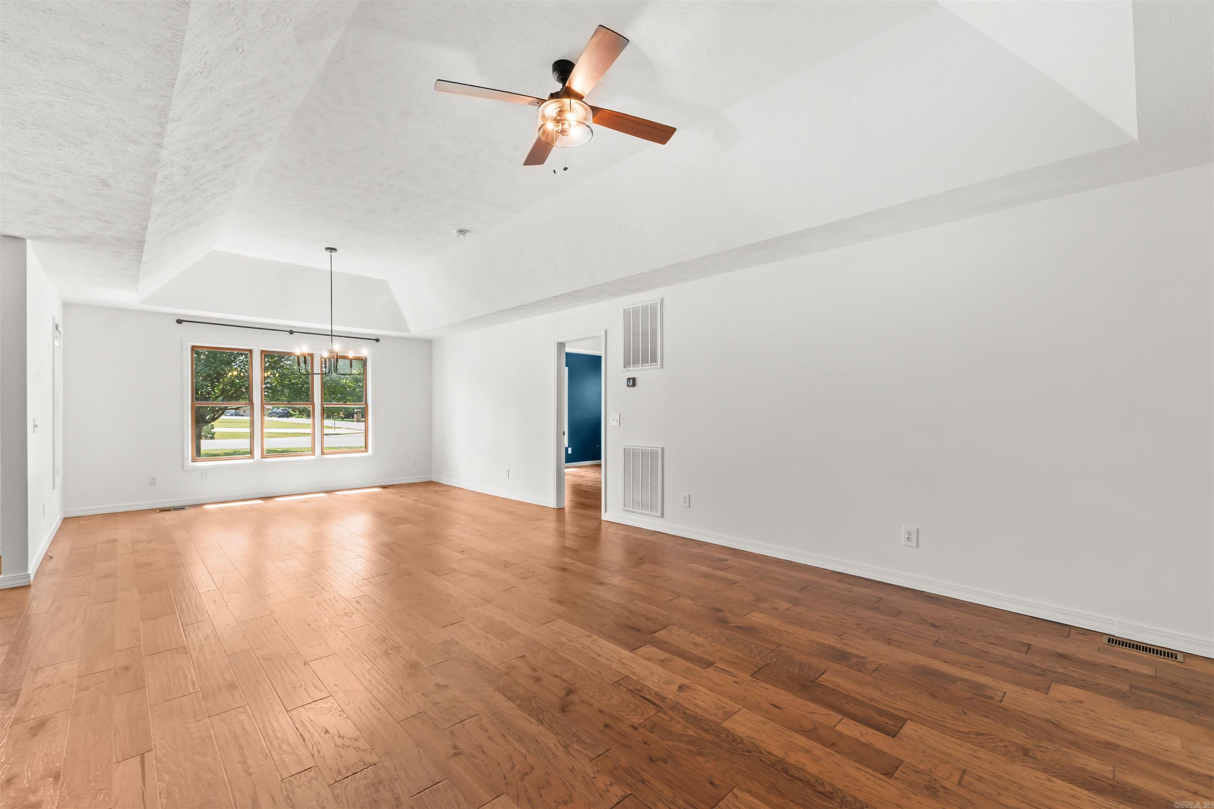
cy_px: 404
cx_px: 607
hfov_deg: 100.4
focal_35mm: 15
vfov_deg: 77.3
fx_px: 506
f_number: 9
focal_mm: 10
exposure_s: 1/1.67
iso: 200
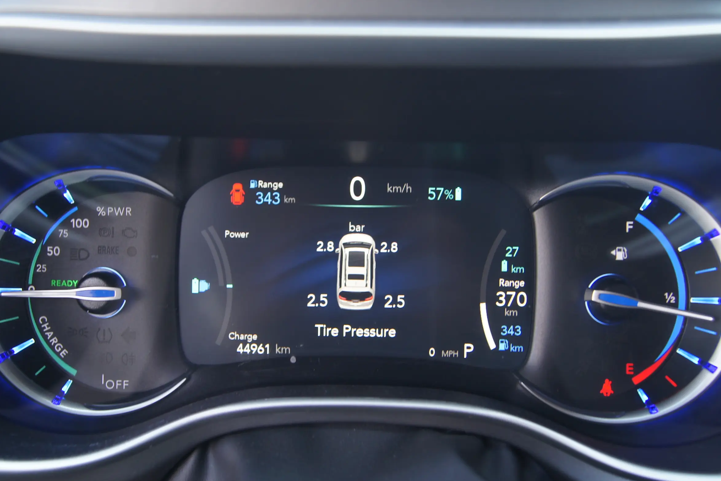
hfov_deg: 44.5
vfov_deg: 30.5
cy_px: 252
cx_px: 329
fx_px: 881
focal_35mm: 44
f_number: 4
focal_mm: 18
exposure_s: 1/30
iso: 100
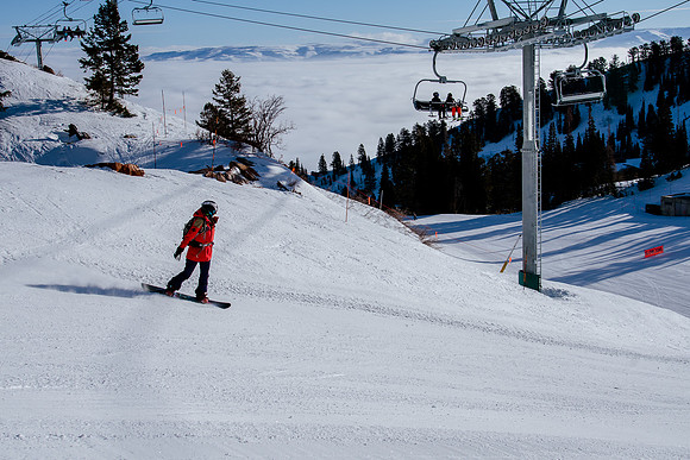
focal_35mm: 53
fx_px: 1012
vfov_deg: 25.6
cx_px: 338
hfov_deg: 37.6
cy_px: 230
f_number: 9
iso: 160
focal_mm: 34
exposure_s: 1/1000
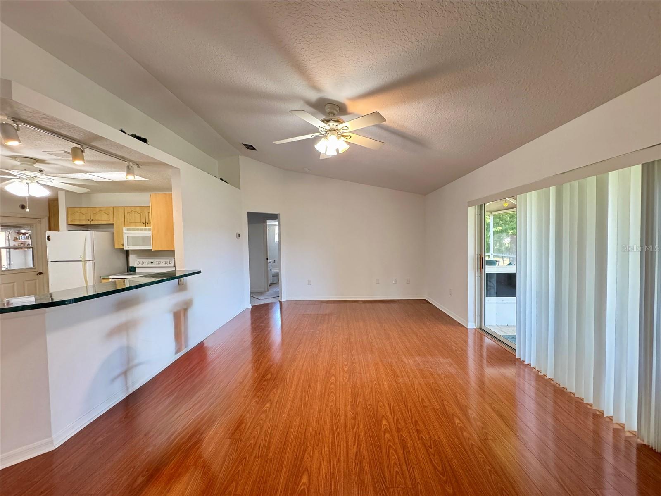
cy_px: 248
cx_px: 330
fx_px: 267
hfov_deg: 102.1
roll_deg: +0.8
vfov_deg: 85.7
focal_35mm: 14
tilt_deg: -2.0
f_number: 2.2
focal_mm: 2.22
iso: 400
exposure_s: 1/60
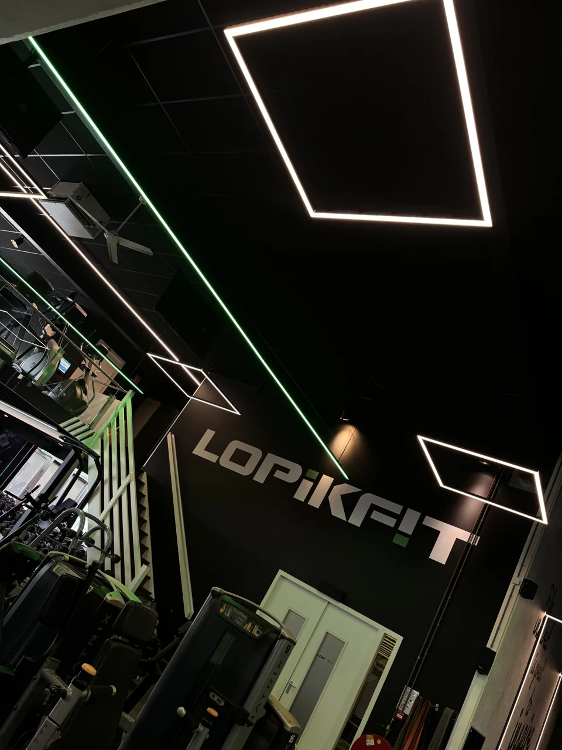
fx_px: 563
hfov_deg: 53.1
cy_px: 375
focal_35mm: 26
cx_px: 281
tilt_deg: +19.8
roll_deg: -32.4
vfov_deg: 67.3
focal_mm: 5.96
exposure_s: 1/60
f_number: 1.6
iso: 160
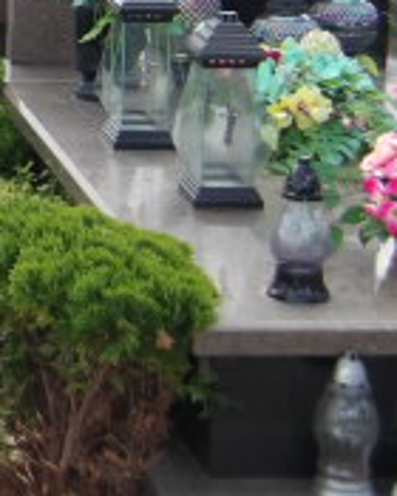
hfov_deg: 9.6
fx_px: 2203
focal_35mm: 150
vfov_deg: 12.7
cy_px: 26
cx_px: -394
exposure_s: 1/209
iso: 100
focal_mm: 7.6
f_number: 3.7
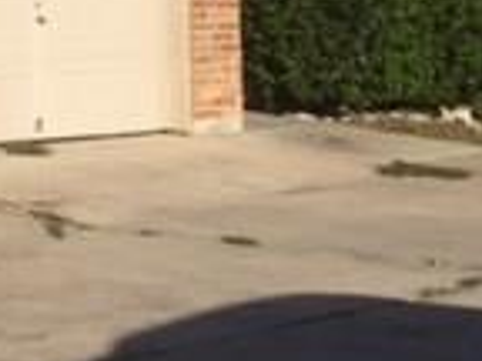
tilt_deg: +5.5
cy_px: -237
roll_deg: +0.0
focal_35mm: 129
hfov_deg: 13.4
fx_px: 1796
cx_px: -449
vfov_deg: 10.9
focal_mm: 4.15
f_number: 2.2
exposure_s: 1/3300
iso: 32
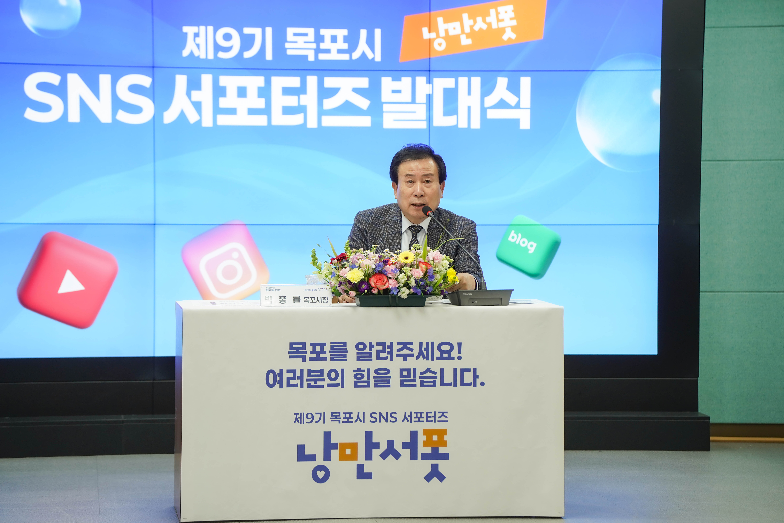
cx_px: 392
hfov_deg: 15.0
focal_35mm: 137
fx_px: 2983
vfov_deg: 10.0
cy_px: 262
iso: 800
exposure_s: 1/160
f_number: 4
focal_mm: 137
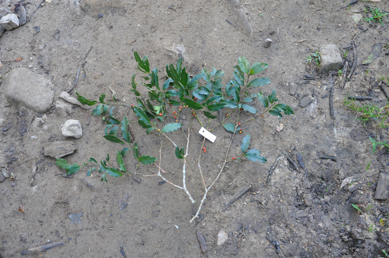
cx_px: 194
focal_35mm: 36
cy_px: 129
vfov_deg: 36.8
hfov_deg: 53.2
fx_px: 388
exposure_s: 1/30
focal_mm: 24
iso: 320
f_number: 5.6
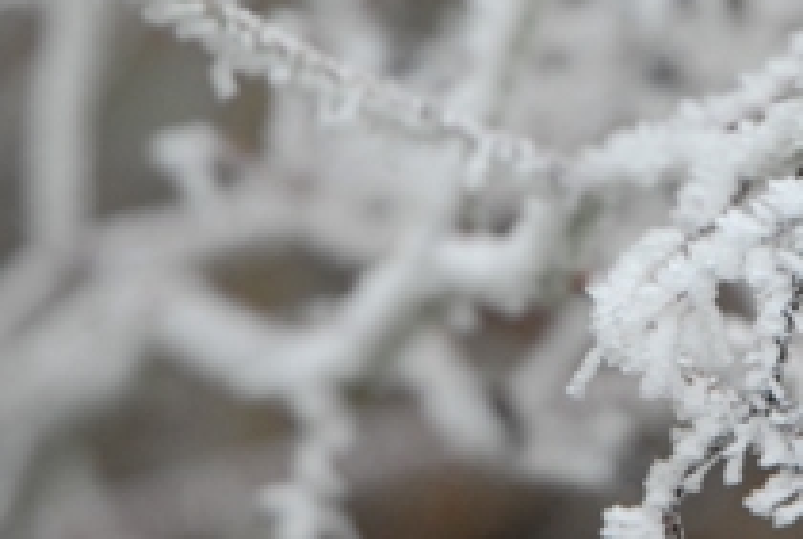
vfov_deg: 3.5
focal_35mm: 400
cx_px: 795
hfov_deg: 5.1
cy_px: 4
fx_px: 8941
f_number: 4.5
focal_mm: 70
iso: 400
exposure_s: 1/60
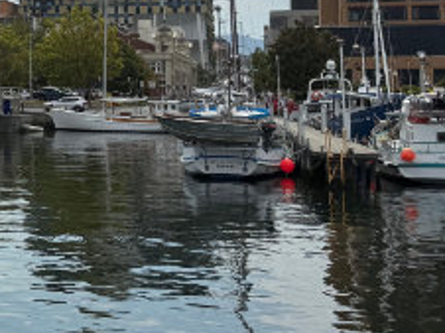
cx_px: -177
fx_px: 1092
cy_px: -18
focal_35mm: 85
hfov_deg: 20.5
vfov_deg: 16.9
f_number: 1.8
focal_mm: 6.8
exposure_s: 1/14286
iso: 64
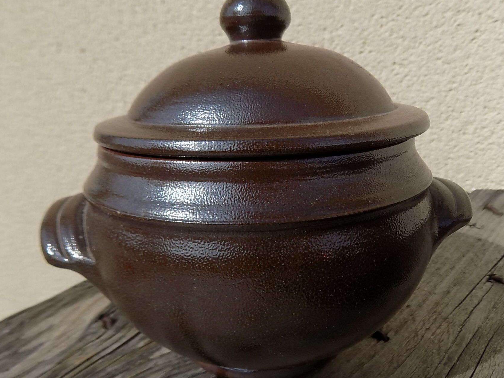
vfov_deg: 45.4
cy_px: 209
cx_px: 252
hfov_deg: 58.4
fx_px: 451
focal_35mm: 31
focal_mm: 4
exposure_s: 1/1250
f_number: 3.1
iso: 80
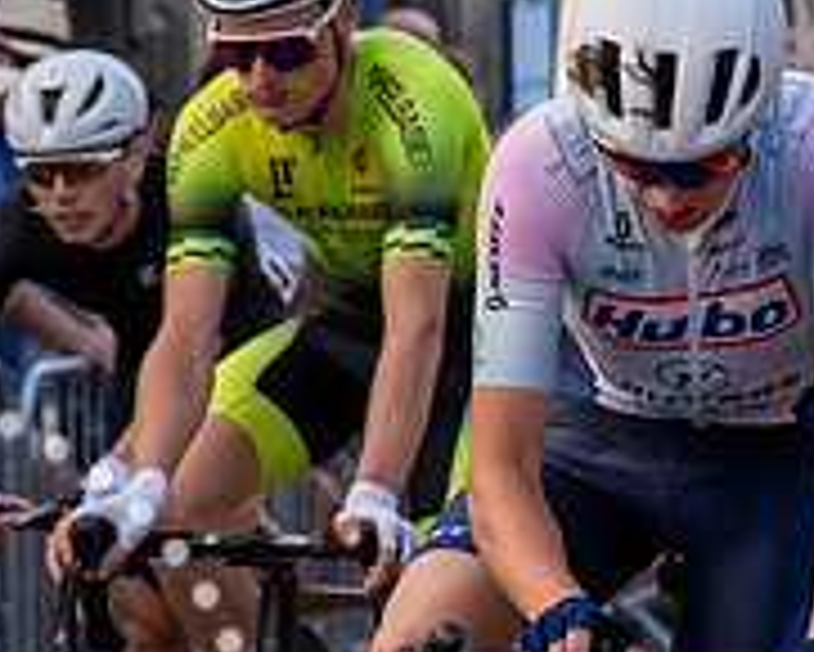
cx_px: 816
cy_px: 352
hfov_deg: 7.2
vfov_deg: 5.8
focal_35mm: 268
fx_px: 6460
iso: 500
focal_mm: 70
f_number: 4
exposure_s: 1/1000
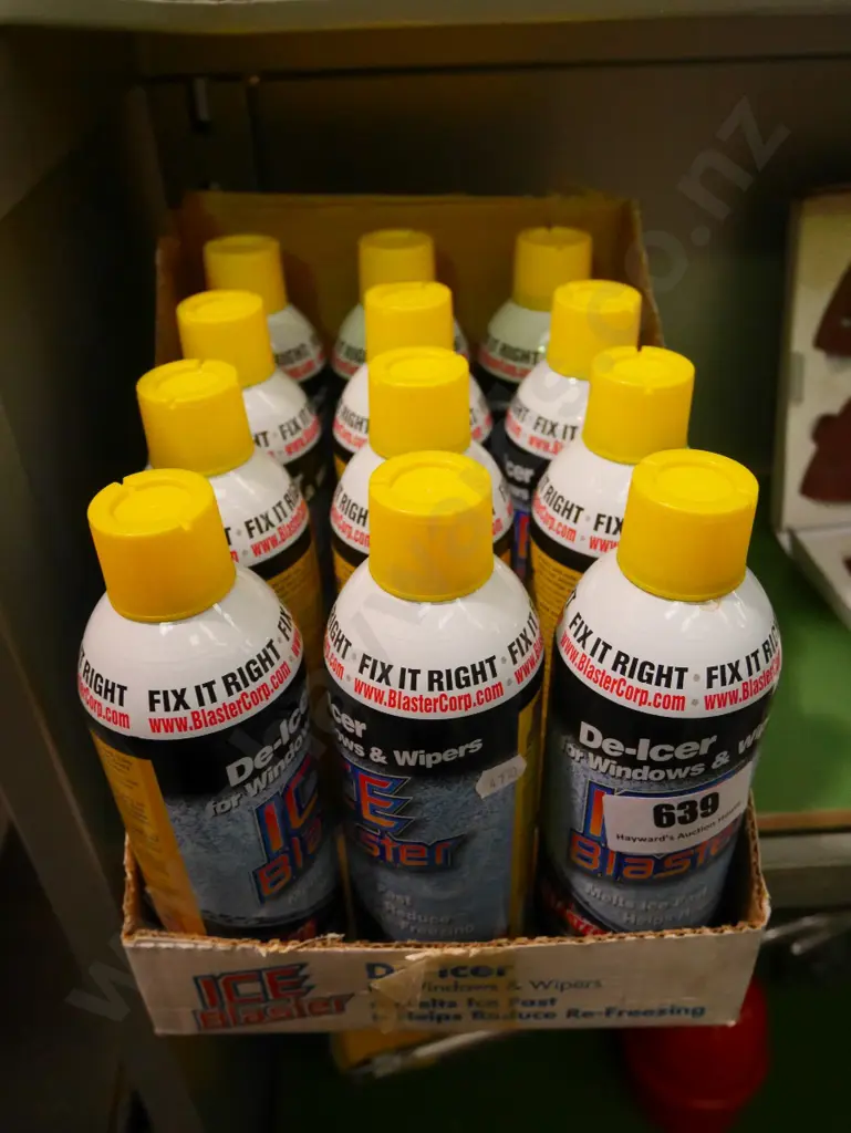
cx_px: 426
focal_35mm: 30
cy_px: 566
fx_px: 983
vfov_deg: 59.9
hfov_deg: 46.8
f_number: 3.7
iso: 3200
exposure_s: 1/250
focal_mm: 15
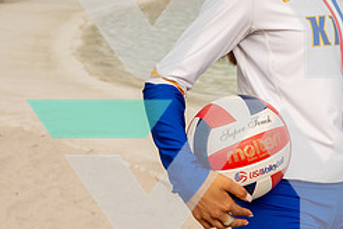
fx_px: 1305
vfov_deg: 9.9
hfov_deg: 14.6
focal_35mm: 137
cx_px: 386
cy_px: 5
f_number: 8
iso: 500
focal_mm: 58
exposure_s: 1/250
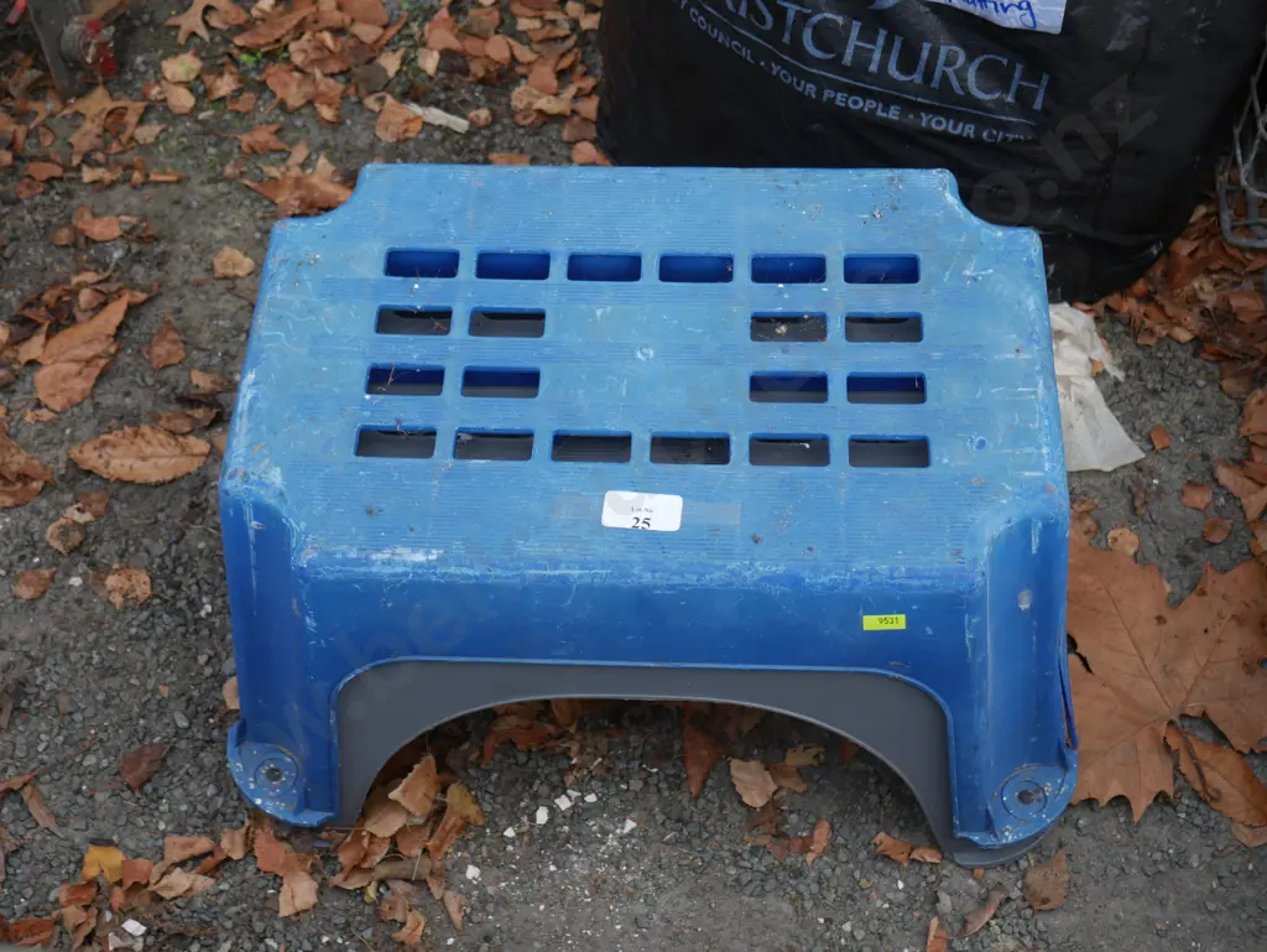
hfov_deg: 38.2
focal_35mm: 50
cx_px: 634
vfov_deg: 29.1
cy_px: 476
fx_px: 1831
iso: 200
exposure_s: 1/80
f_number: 5.3
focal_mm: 25
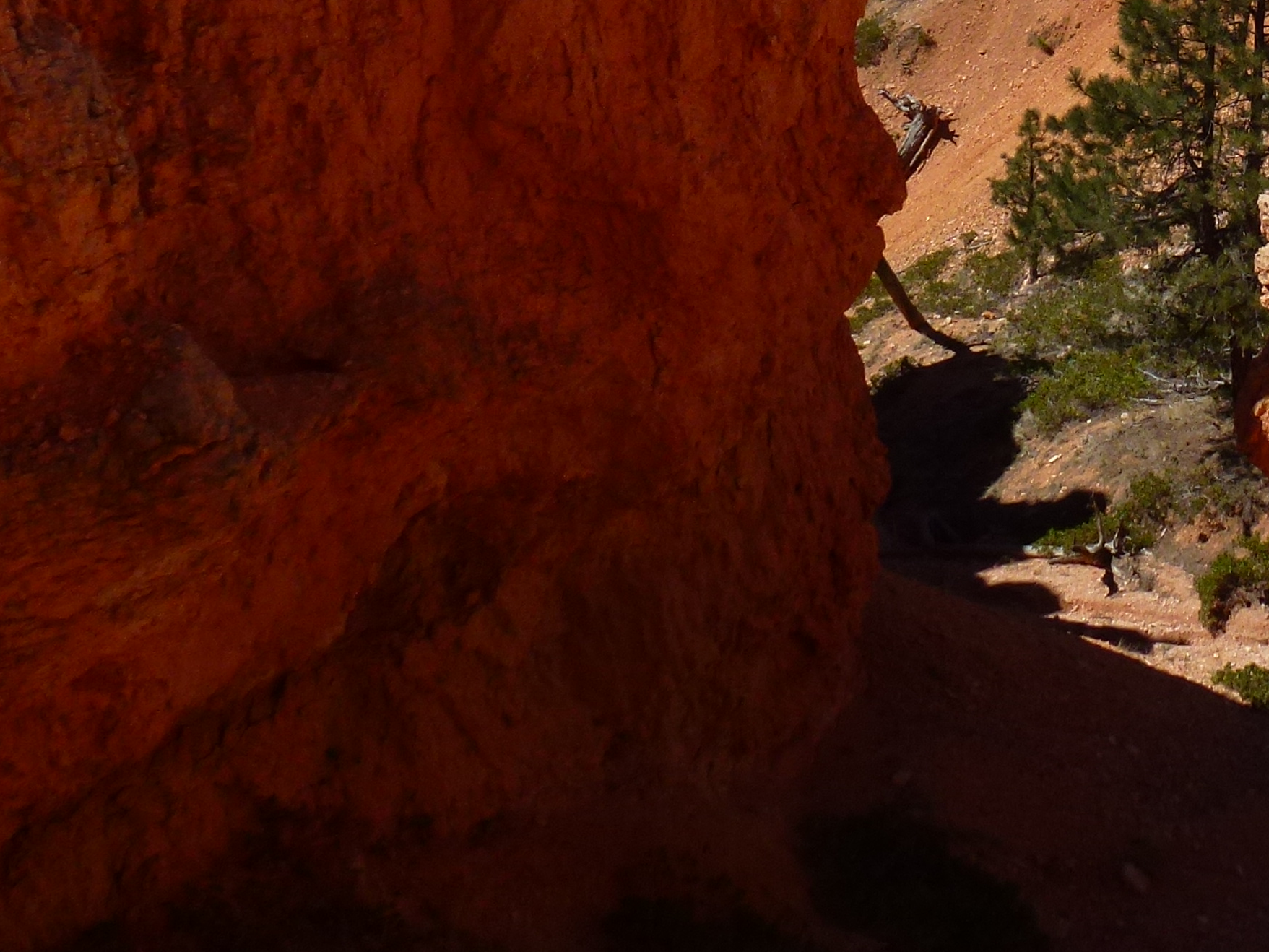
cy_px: -107
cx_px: 1226
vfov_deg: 23.3
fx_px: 2163
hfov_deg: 30.7
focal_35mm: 59
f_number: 4
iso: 100
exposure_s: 1/1300
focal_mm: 4.3
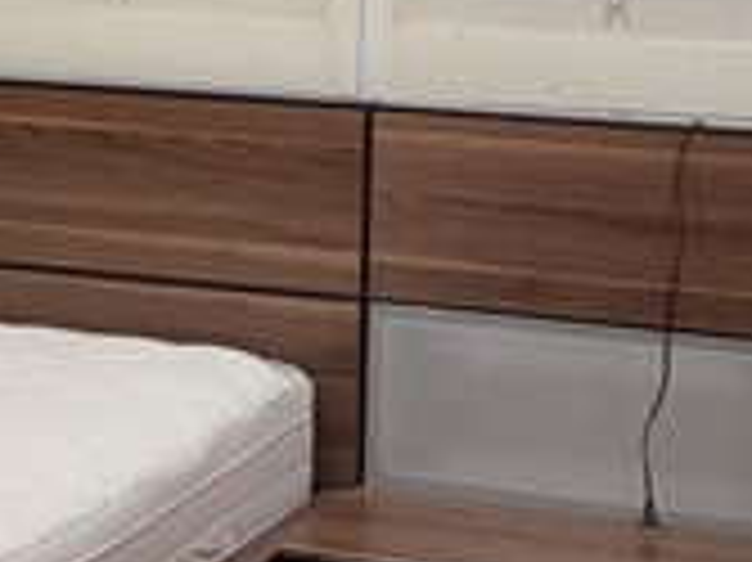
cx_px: -293
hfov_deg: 13.4
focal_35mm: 141
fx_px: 3061
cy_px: -103
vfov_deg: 10.3
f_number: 1.8
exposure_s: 1/120
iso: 500
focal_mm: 5.4
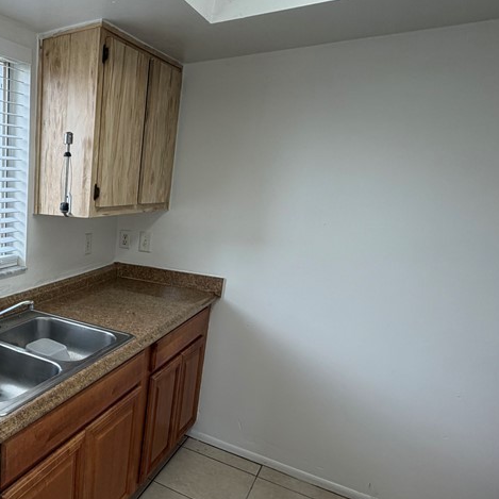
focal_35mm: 27
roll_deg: -1.4
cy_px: 287
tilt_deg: -14.0
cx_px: 17
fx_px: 440
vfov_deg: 58.8
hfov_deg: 49.8
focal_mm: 2.22
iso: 64
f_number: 2.2
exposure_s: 1/121
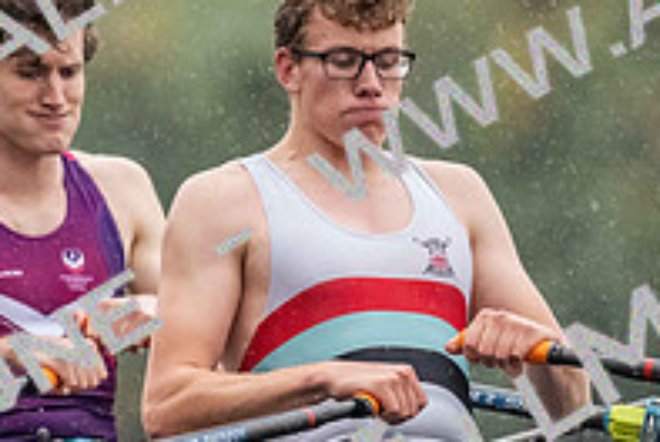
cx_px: 64
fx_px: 32388
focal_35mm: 1764
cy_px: 260
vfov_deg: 0.8
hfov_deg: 1.2
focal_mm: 600
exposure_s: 1/2500
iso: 5000
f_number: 4
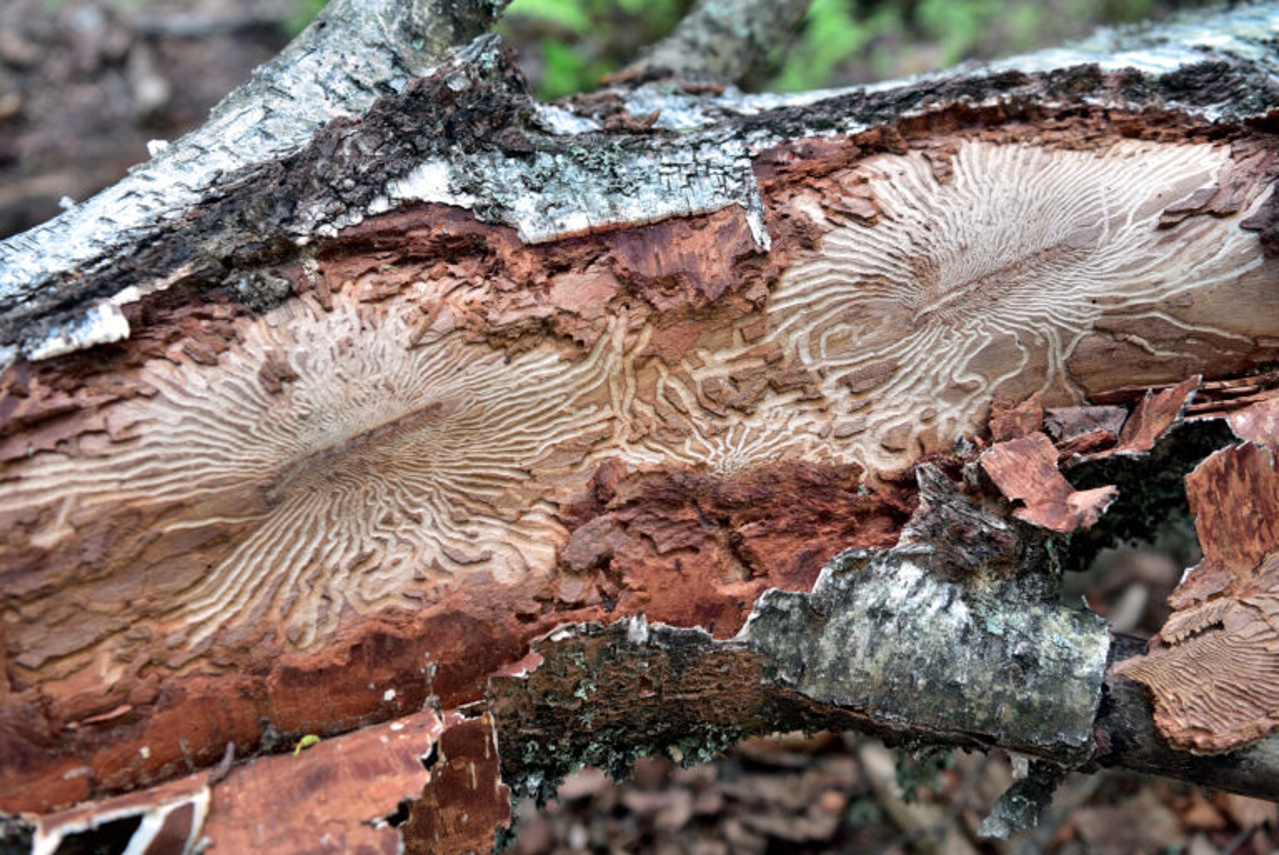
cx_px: 640
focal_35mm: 35
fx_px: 1244
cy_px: 428
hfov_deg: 54.4
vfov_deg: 37.9
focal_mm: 35
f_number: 4
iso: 100
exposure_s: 1/5
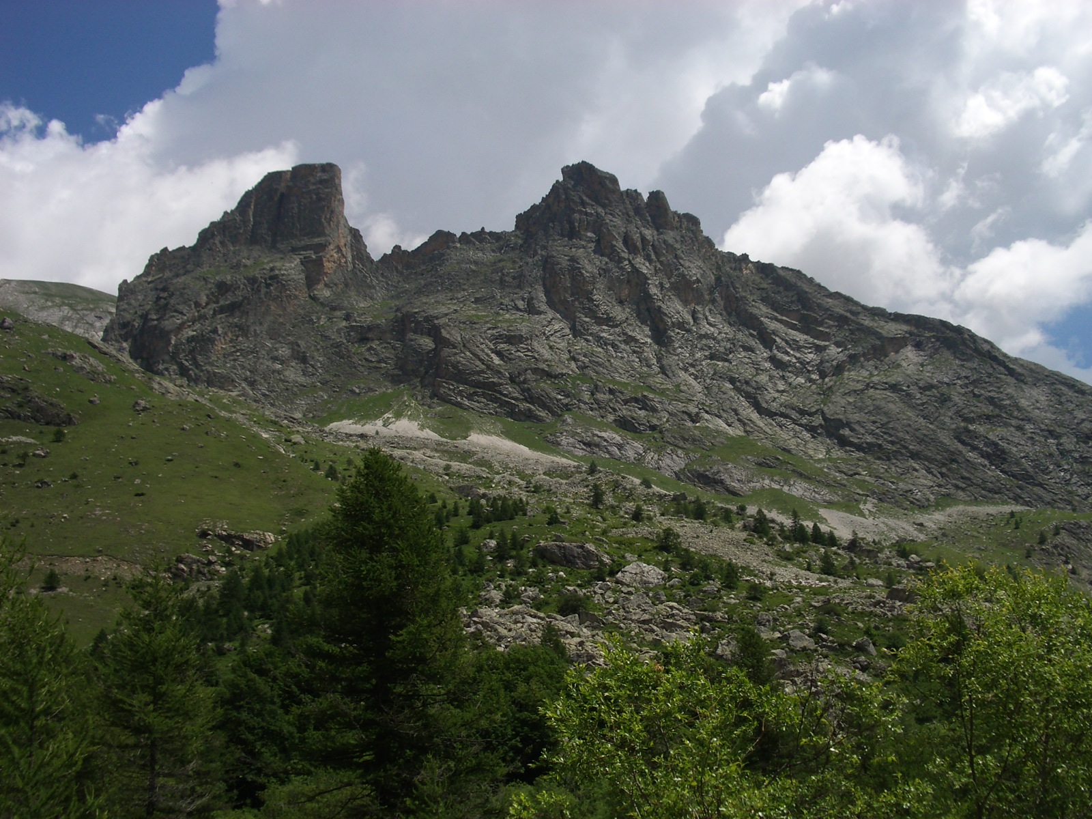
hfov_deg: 52.6
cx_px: 546
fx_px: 1104
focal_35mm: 35
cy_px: 410
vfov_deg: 40.7
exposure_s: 1/640
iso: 80
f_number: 4.3
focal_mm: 5.8
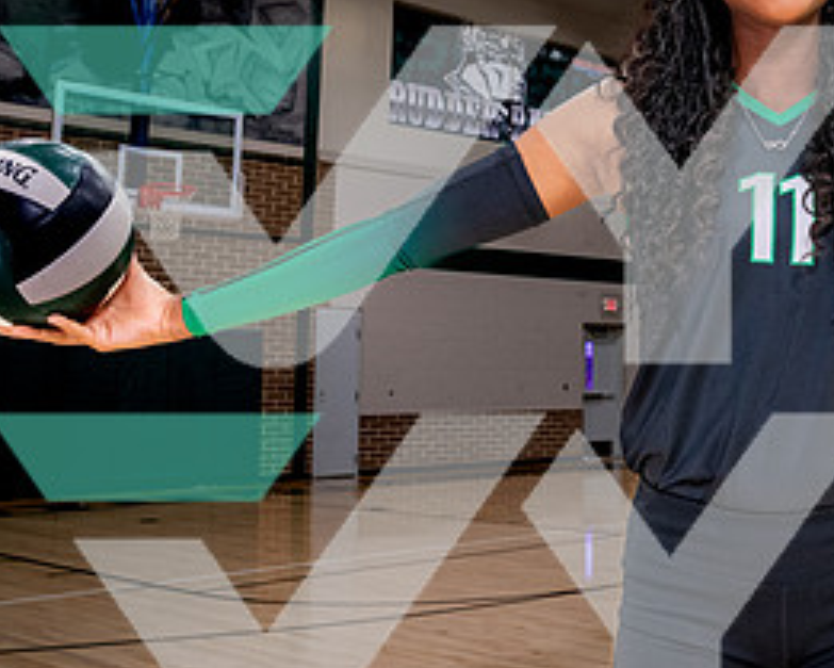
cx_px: 812
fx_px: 1235
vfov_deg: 29.9
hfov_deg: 34.4
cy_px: 197
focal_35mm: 50
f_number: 7.1
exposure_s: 1/80
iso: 2500
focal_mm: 24
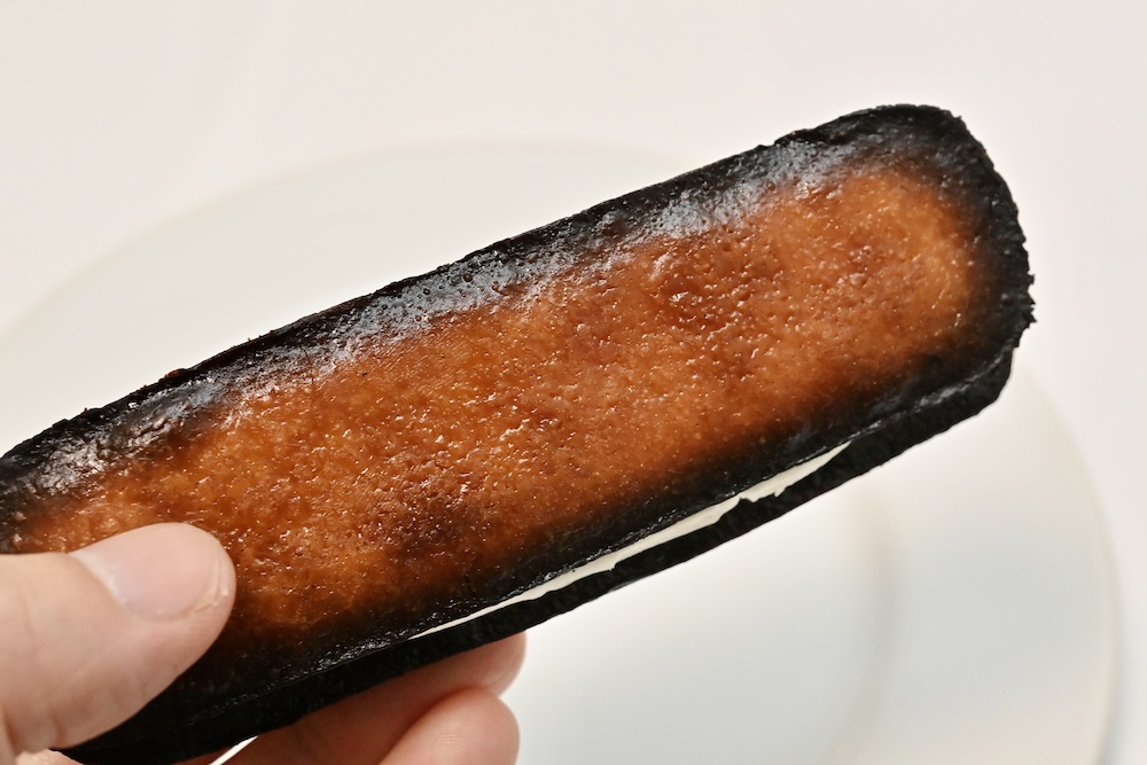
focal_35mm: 60
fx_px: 1912
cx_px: 574
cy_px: 382
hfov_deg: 33.4
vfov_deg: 22.6
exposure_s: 1/160
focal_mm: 60
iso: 6400
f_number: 11
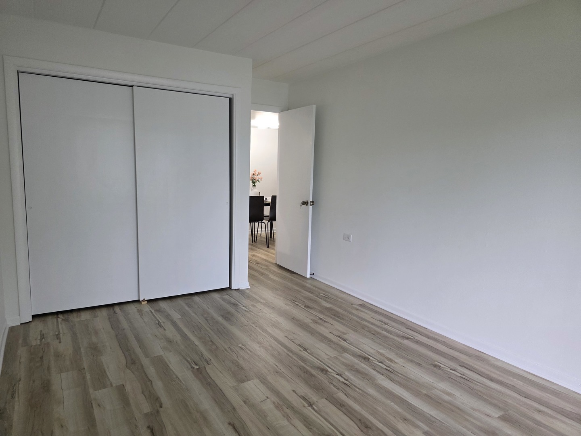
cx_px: 290
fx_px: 386
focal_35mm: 23
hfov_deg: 73.9
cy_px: 218
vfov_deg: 58.9
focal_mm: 6.3
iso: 320
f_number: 1.7
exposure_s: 1/120
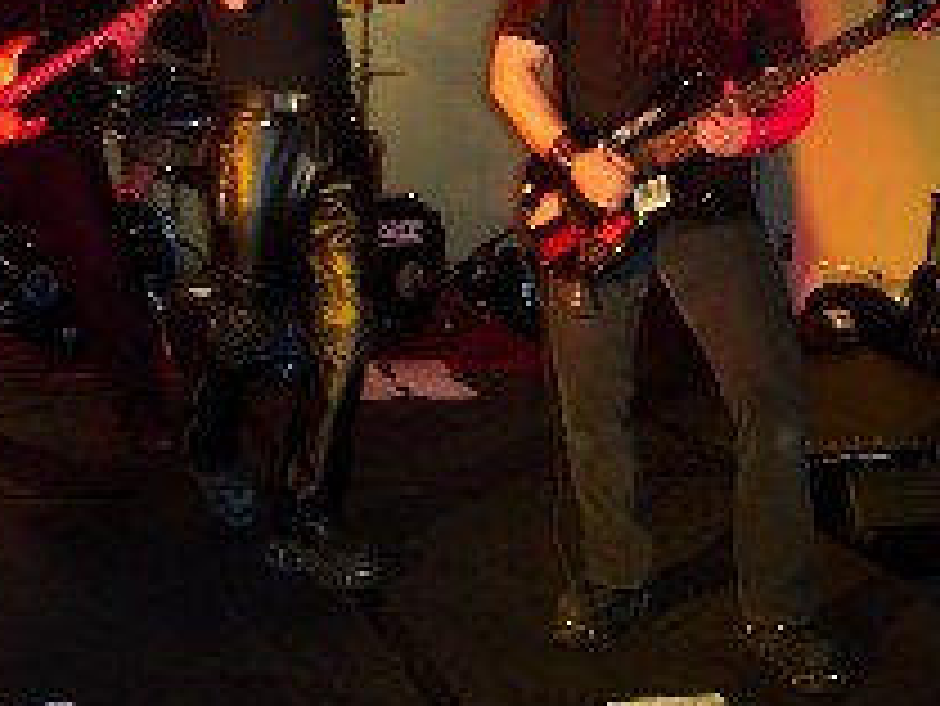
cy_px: 137
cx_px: 328
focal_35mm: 70
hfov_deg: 27.6
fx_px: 1902
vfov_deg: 20.8
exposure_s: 1/30
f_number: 2.8
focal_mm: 8
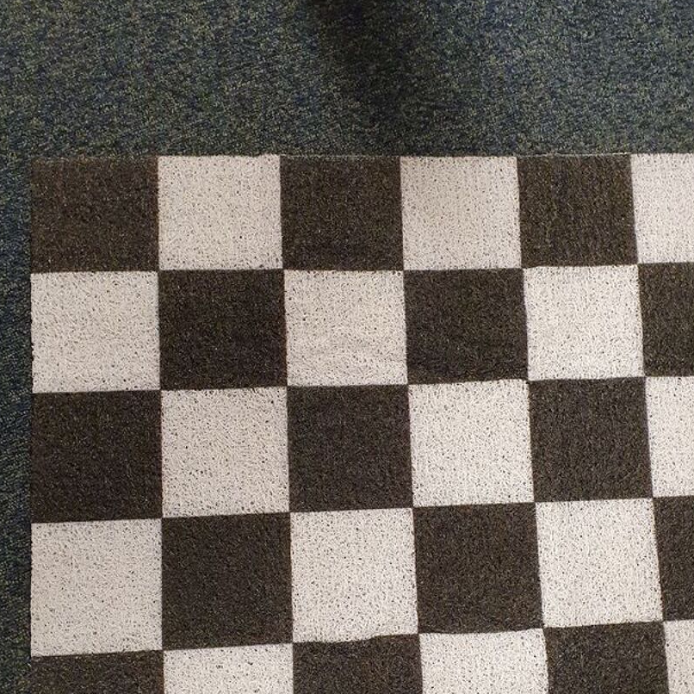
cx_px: 406
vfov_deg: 43.2
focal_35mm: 38
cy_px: 469
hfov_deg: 43.7
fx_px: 862
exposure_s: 1/50
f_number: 2.4
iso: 400
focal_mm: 4.32
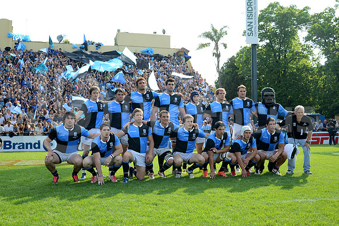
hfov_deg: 54.4
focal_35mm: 35
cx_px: 170
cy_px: 113
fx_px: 330
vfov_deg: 37.9
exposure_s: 1/640
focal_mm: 35
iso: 250
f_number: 4.5
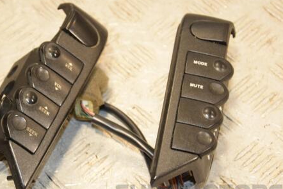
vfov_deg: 11.6
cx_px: 104
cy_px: 109
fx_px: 928
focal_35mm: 118
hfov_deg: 17.3
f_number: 5.6
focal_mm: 58
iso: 800
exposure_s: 1/200
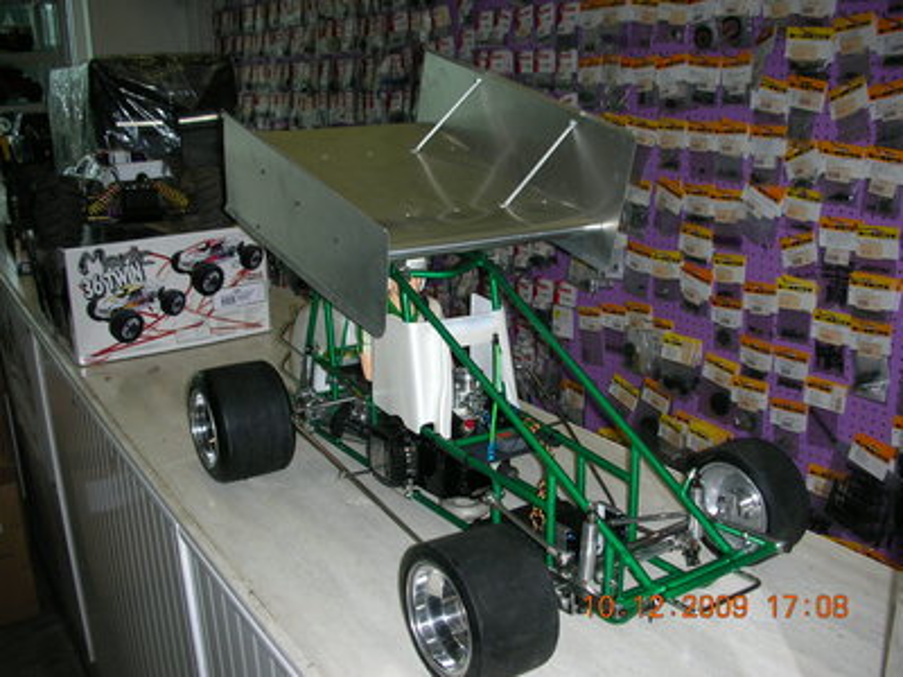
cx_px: 452
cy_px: 338
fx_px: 913
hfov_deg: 52.6
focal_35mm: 35
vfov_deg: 40.7
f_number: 3
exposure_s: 1/60.1
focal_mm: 5.8
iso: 60
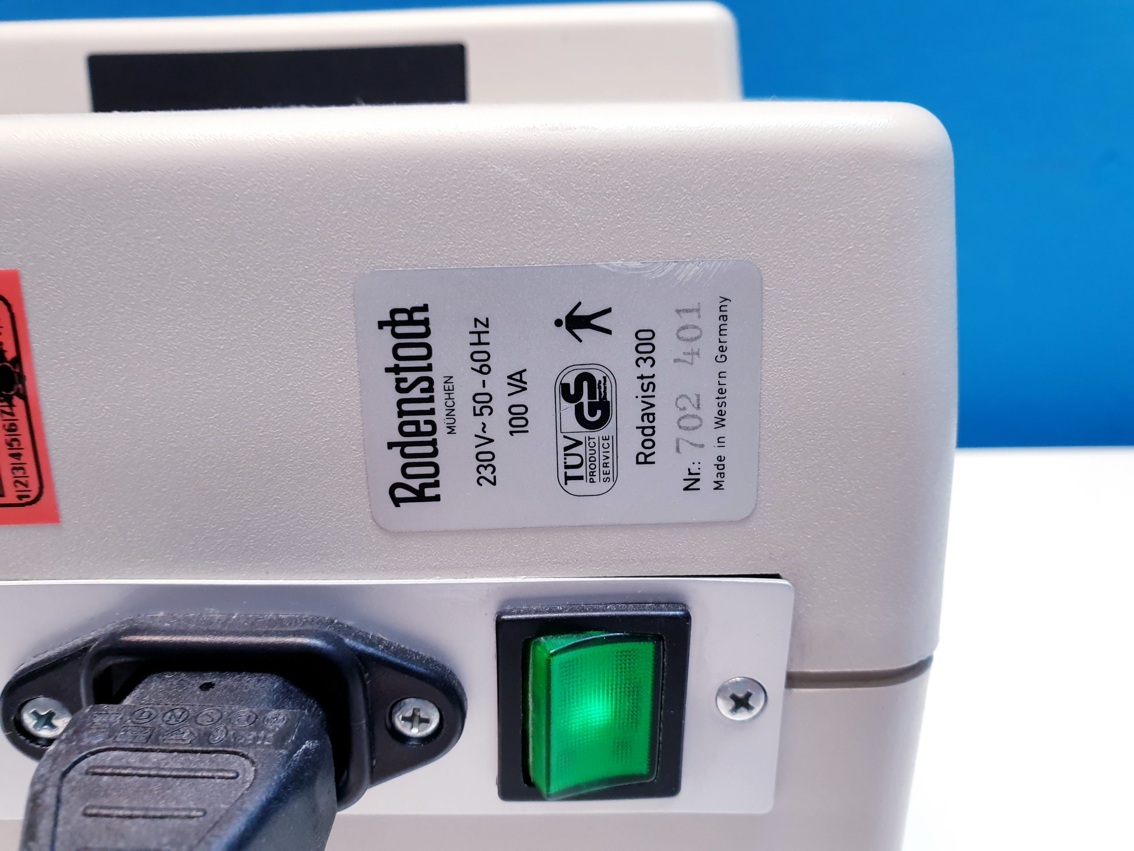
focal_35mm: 26
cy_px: 426
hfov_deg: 67.3
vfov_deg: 53.1
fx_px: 852
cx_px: 567
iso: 160
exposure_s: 1/50
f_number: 2.4
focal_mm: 4.3
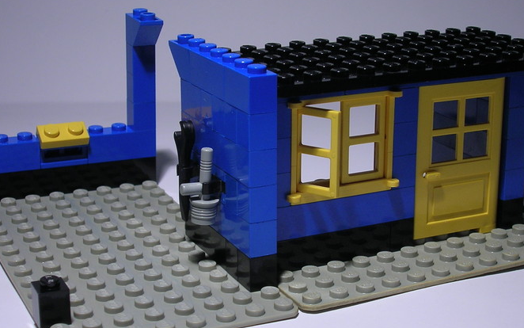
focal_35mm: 72
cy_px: 191
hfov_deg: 28.6
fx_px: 1028
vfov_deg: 18.1
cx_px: 300
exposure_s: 1/26
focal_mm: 8.4
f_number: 3.3
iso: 50
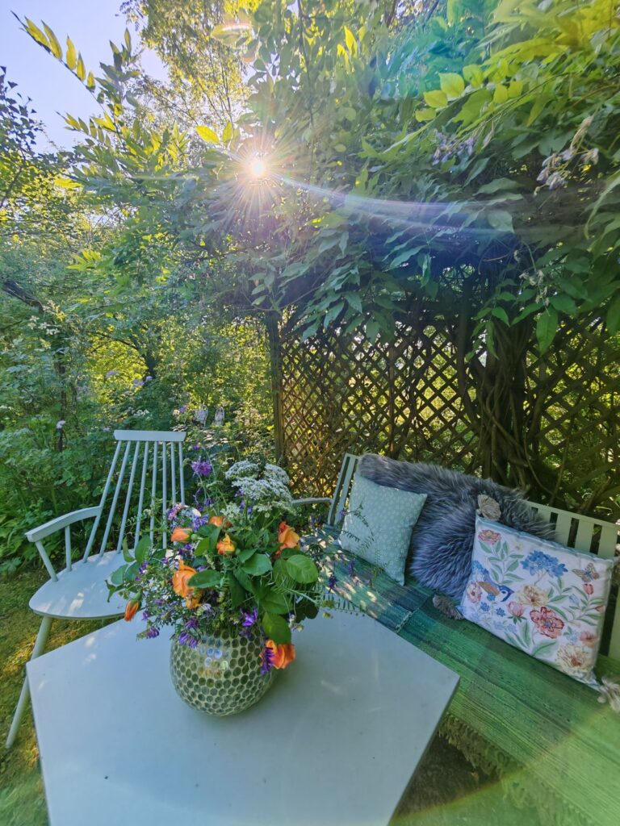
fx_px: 310
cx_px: 310
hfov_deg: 89.9
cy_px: 413
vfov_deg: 106.2
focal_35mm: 13
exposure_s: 1/190
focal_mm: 1.82
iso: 50
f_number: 2
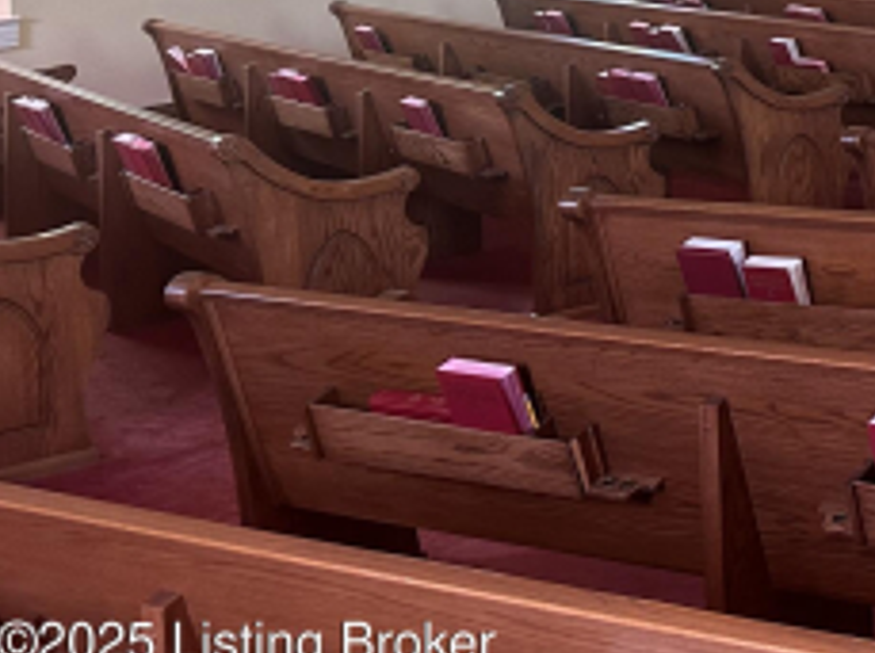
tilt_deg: +0.6
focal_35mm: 70
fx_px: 1767
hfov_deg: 23.1
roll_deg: +1.3
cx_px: 1267
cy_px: -225
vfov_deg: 19.2
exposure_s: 1/60
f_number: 1.78
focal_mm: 6.86
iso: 125
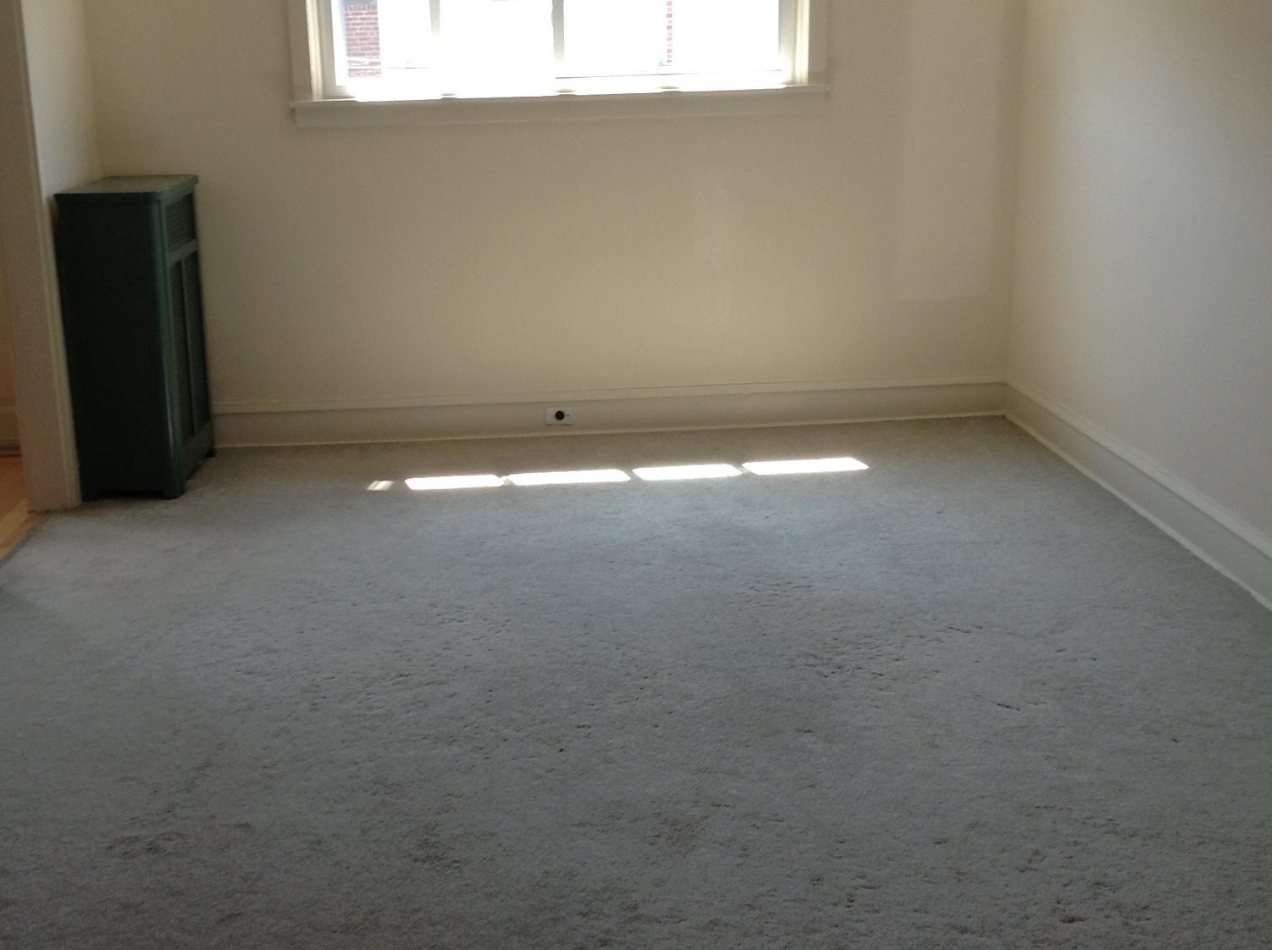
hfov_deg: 42.1
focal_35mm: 45
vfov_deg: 32.1
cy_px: 419
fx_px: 1651
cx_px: 555
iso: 32
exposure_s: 1/40
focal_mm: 3.3
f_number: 2.4
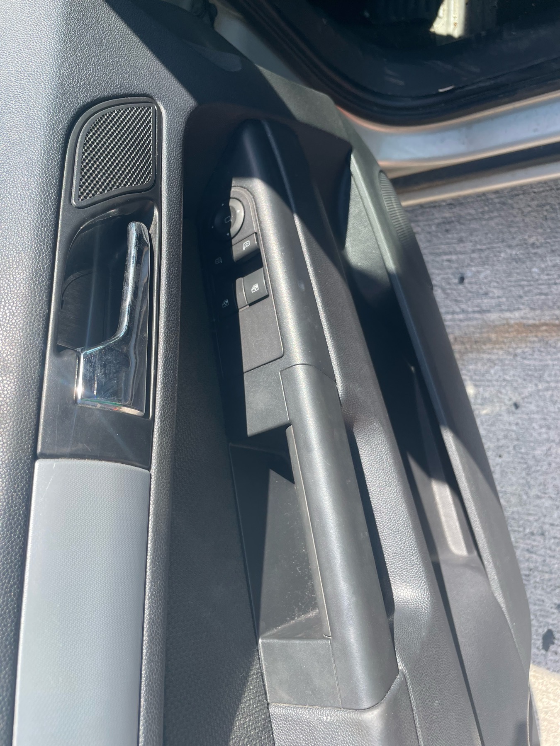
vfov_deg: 67.3
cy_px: 373
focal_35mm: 26
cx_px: 280
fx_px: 561
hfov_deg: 53.1
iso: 32
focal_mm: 4.2
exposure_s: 1/812
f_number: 1.6
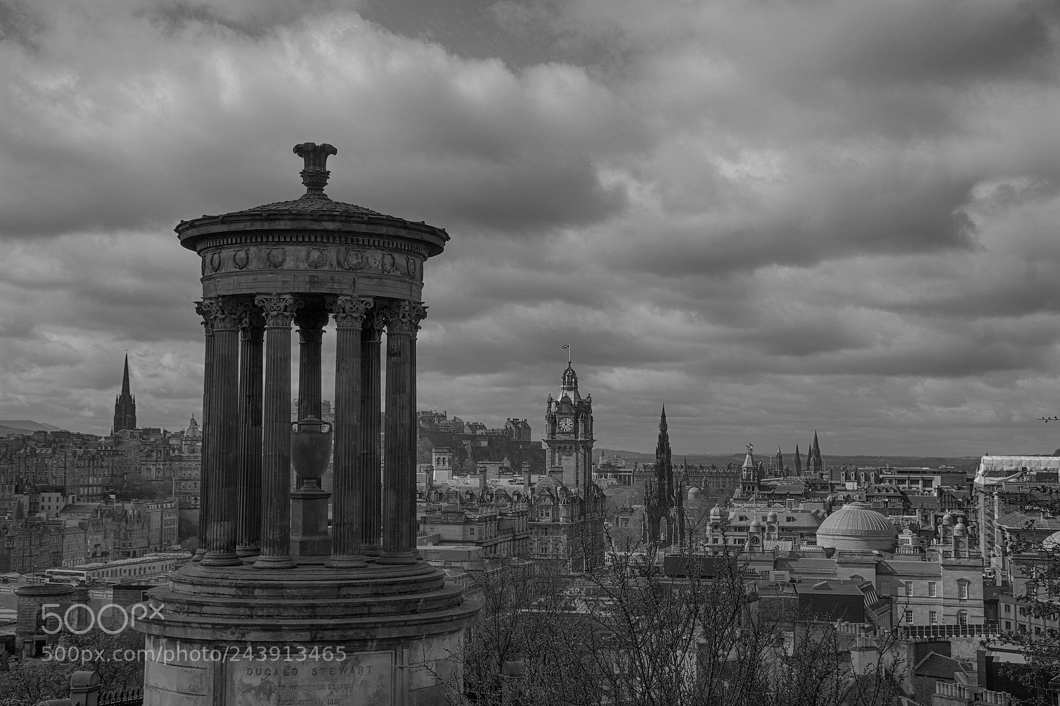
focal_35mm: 50
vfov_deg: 27.2
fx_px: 1457
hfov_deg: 40.0
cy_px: 353
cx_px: 530
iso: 100
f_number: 11
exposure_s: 1/160
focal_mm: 33
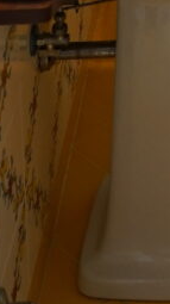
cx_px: 289
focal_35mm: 104
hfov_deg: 11.0
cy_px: -238
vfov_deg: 17.0
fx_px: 837
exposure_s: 1/160
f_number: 4
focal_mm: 16.5
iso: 1000
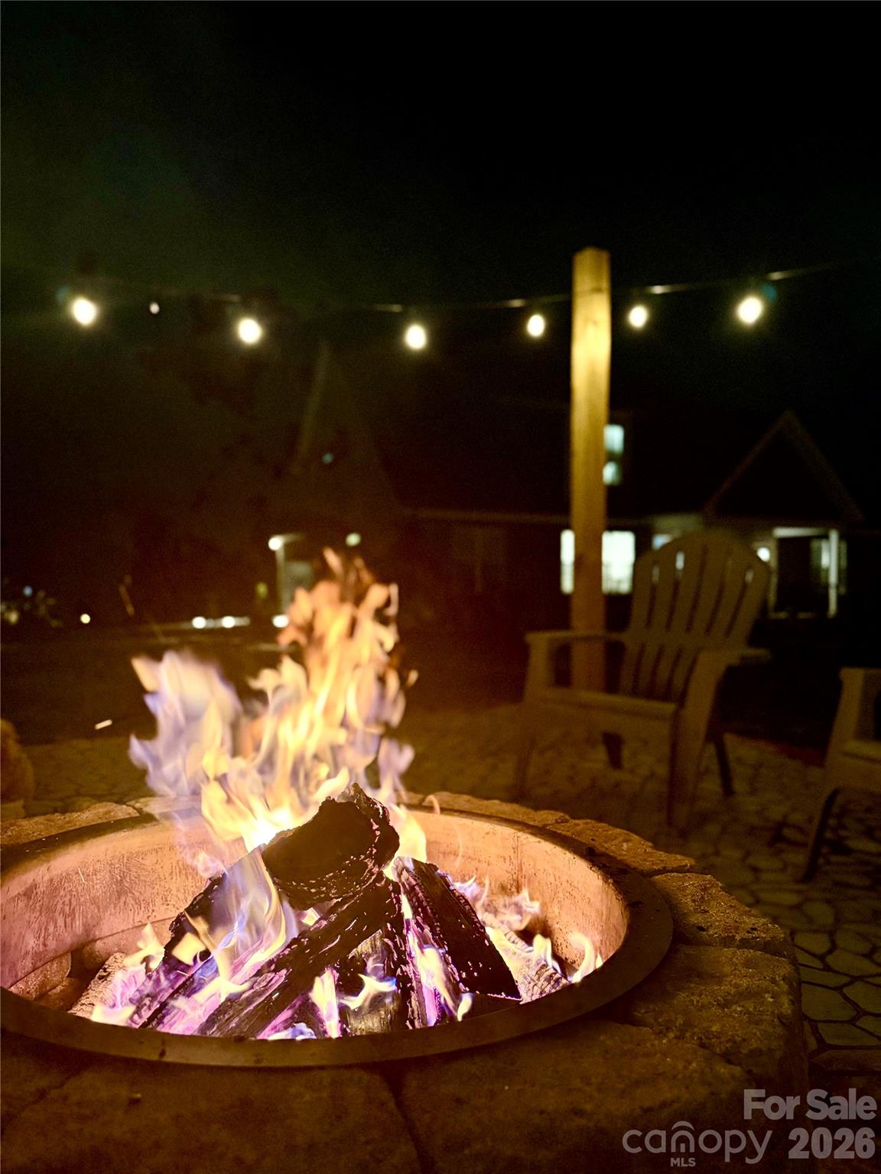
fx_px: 814
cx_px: 440
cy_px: 587
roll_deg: -0.8
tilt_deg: +0.0
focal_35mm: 24
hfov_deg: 56.8
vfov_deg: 71.6
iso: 800
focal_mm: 6.76
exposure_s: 1/40
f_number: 1.78
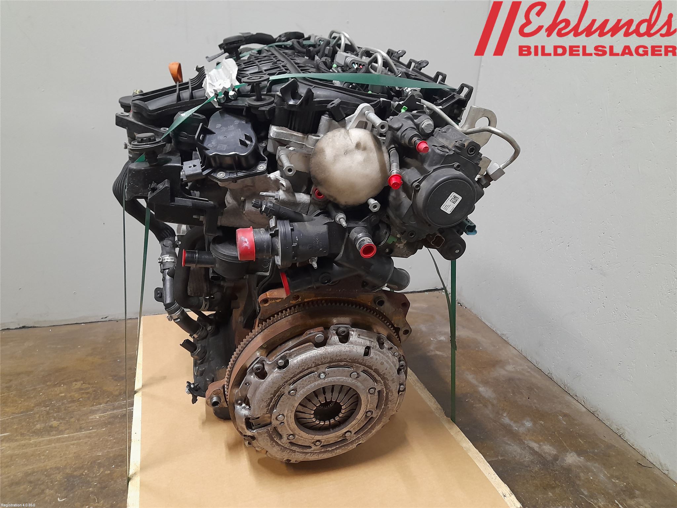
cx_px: 338
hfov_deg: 69.4
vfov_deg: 54.9
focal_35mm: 25
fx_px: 489
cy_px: 254
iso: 250
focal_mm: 4.6
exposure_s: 1/33
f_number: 2
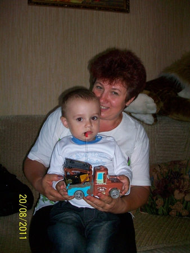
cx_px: 95
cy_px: 126
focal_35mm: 34
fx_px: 249
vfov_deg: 53.9
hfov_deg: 41.8
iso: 160
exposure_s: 1/60
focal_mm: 5.7
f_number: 2.8
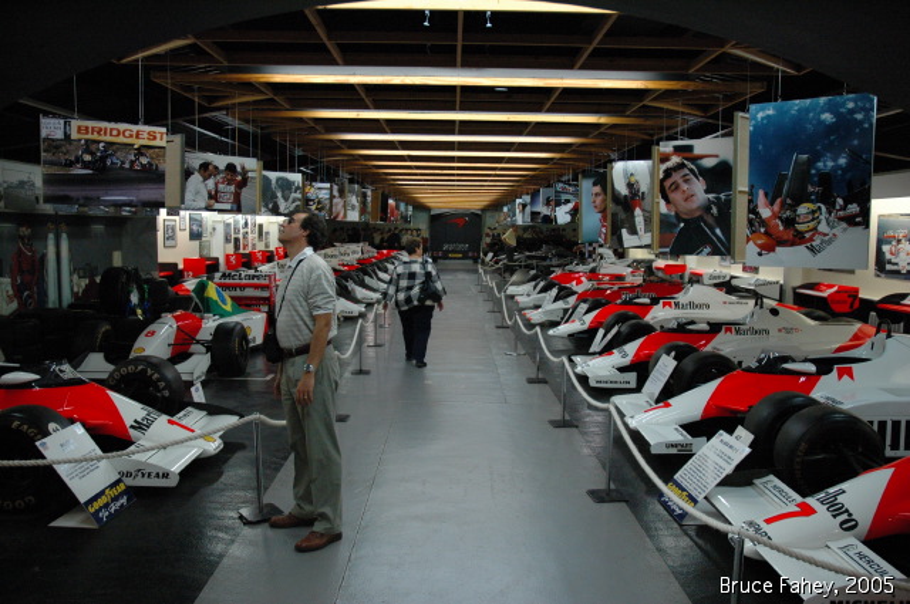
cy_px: 302
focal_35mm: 27
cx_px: 455
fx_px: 682
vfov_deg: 47.8
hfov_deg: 67.4
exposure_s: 1/125
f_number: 3.5
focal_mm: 18
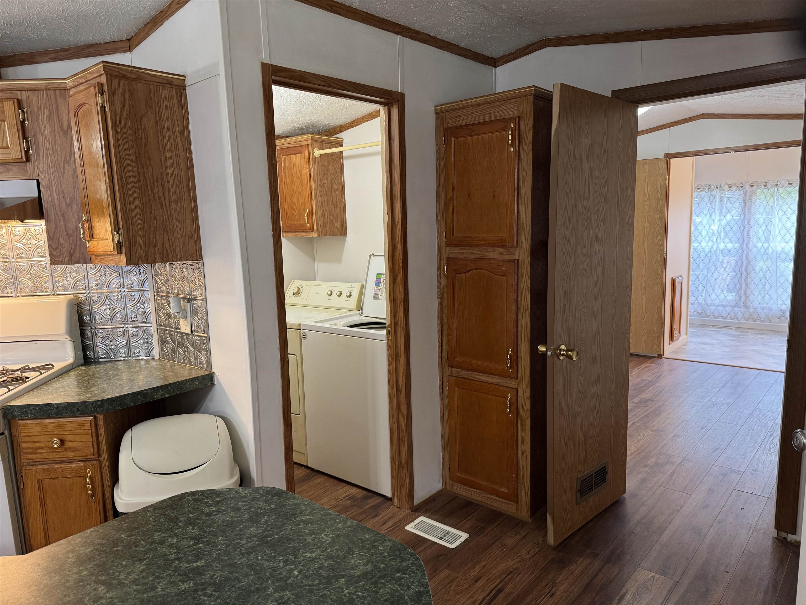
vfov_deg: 56.8
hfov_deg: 71.6
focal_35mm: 24
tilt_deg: -7.8
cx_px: 403
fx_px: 559
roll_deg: +2.0
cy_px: 302
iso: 250
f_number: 1.78
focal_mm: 6.76
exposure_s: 1/60
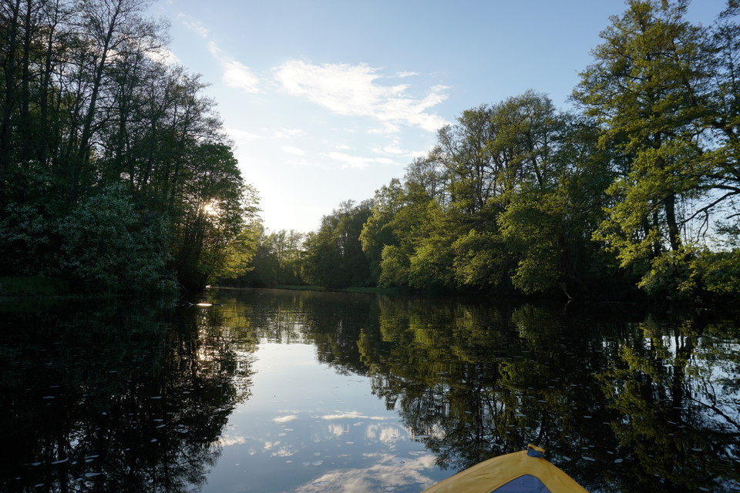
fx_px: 493
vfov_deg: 53.1
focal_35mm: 24
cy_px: 246
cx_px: 370
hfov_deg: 73.7
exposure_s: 1/160
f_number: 9
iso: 100
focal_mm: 16
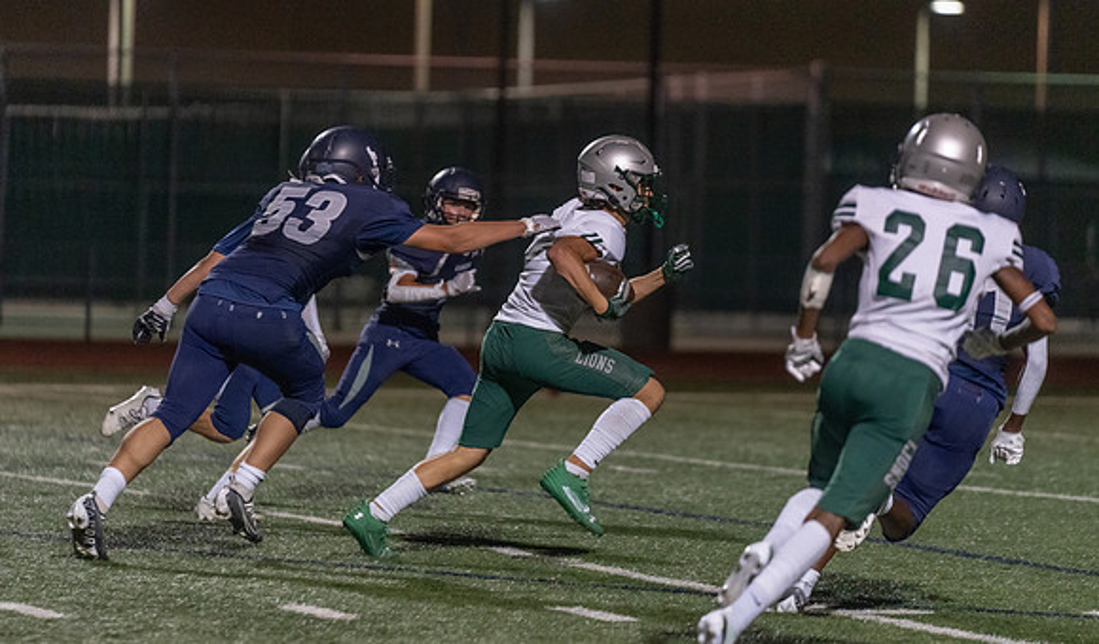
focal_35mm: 242
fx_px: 7133
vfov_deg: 5.2
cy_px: 249
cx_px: 515
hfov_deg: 8.8
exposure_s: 1/1000
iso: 5000
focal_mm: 200
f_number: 2.8
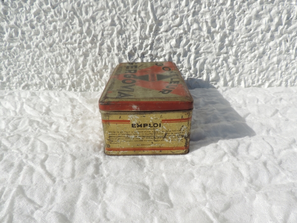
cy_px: 112
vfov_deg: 56.8
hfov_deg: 71.6
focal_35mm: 24
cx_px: 148
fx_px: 206
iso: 80
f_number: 3.3
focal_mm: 4.3
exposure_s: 1/1600
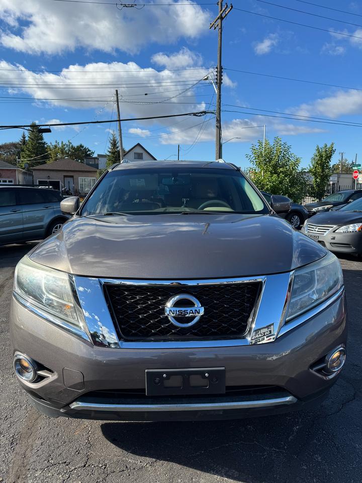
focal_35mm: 24
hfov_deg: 56.8
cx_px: 181
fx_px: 335
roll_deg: -0.9
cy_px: 242
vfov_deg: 71.6
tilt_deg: -7.7
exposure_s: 1/2833
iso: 80
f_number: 1.78
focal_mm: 6.76
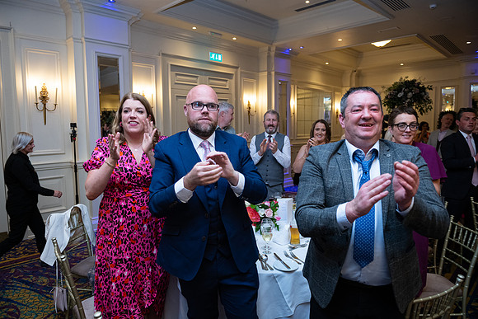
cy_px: 160
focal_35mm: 24
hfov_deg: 73.7
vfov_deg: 53.2
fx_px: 319
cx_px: 239
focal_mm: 24
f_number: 3.5
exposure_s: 1/160
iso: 800
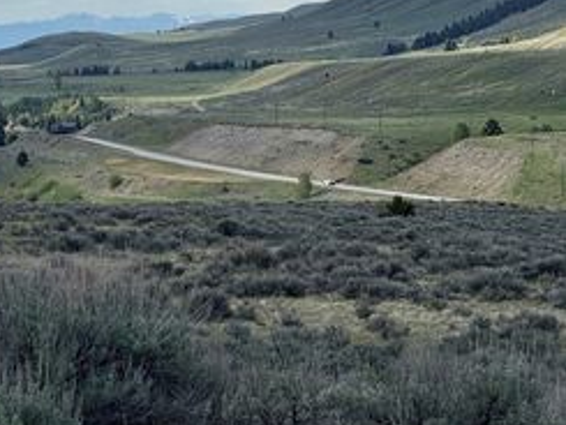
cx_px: -9
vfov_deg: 6.1
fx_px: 4008
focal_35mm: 245
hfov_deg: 8.0
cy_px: 75
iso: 50
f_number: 2.8
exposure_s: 1/2083
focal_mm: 15.66
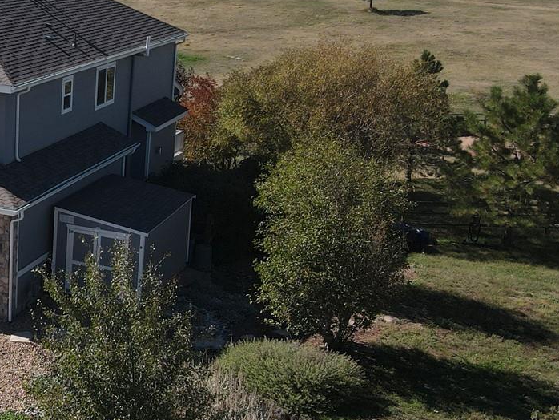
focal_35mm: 55
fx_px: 888
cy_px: 208
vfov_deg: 26.6
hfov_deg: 30.7
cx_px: -72
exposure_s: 1/725
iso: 100
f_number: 2.8
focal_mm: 4.5
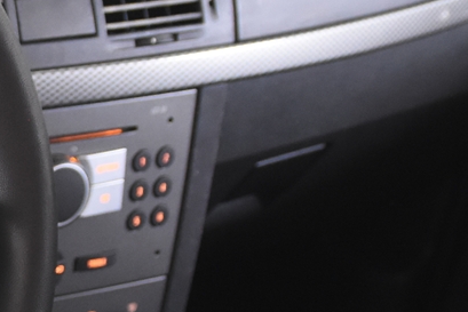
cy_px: 336
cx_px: -203
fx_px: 2016
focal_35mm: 155
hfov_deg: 12.7
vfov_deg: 8.8
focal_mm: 22
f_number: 3
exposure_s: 1/30
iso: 1600
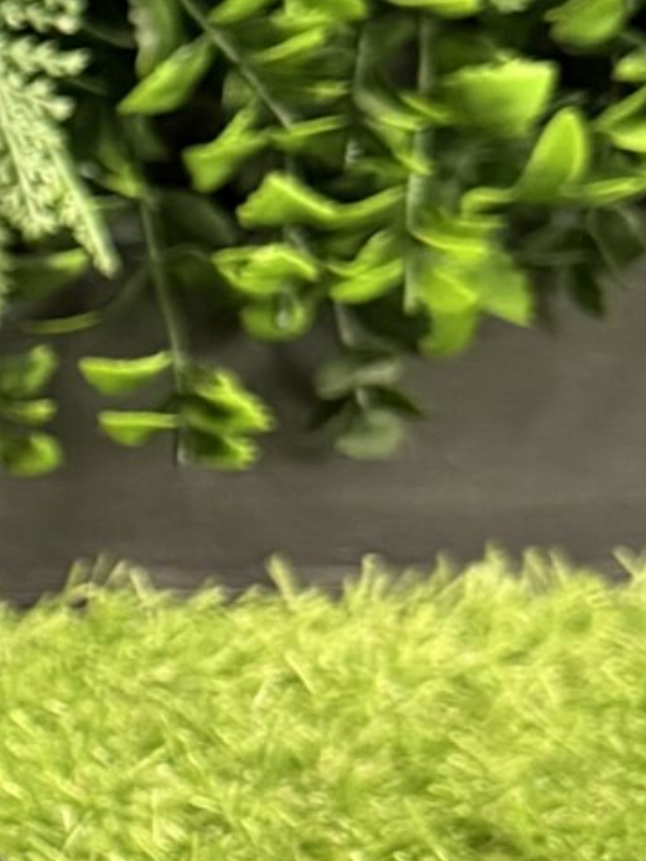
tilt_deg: -15.7
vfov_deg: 15.4
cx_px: -913
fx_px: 3185
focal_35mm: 128
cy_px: 529
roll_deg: +0.3
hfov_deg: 10.1
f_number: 1.78
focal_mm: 6.76
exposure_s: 1/60
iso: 800
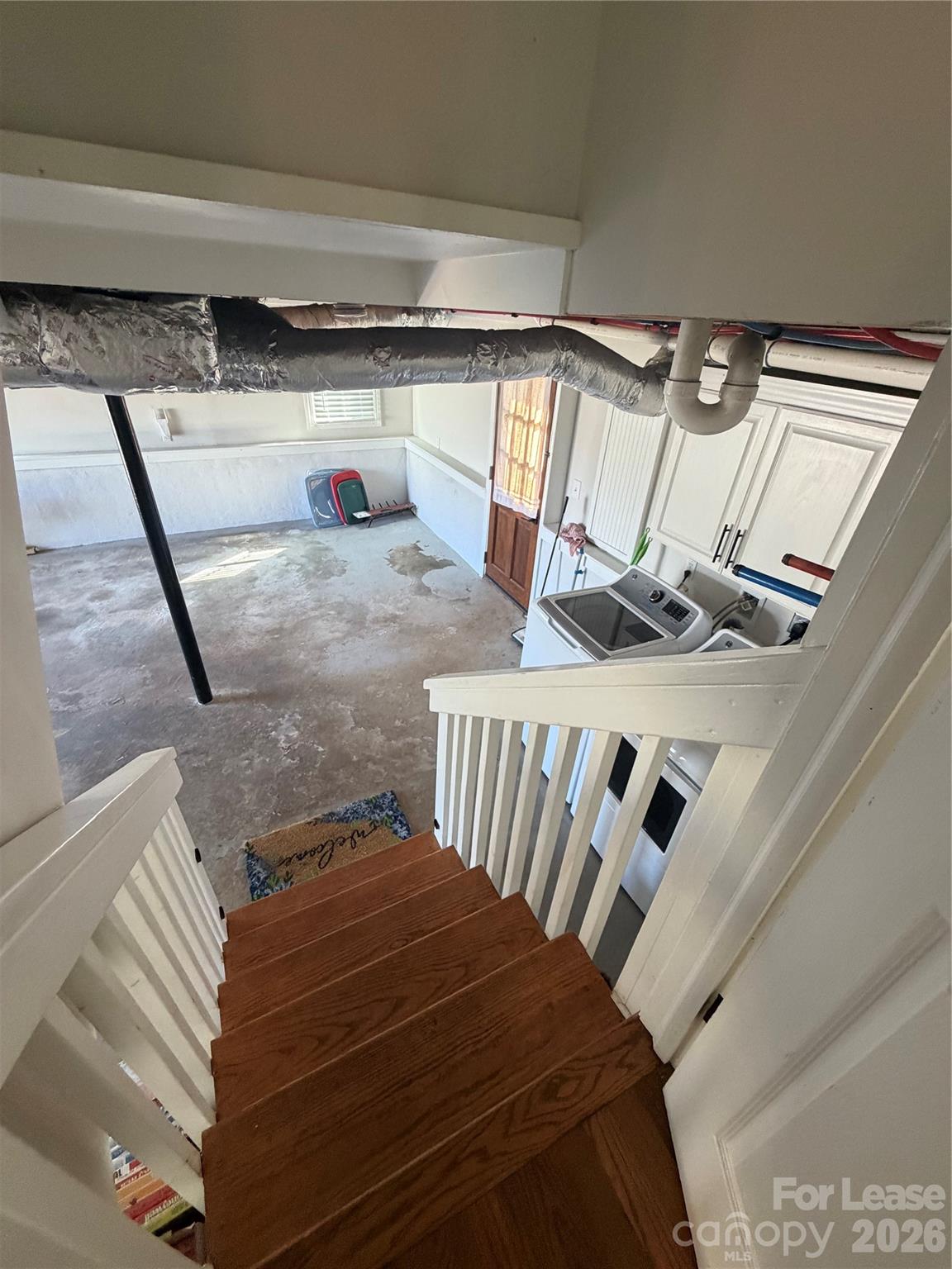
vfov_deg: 102.1
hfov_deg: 85.7
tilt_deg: -33.5
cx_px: 476
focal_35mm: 14
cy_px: 634
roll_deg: -3.5
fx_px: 513
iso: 320
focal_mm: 2.22
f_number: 2.2
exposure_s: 1/60
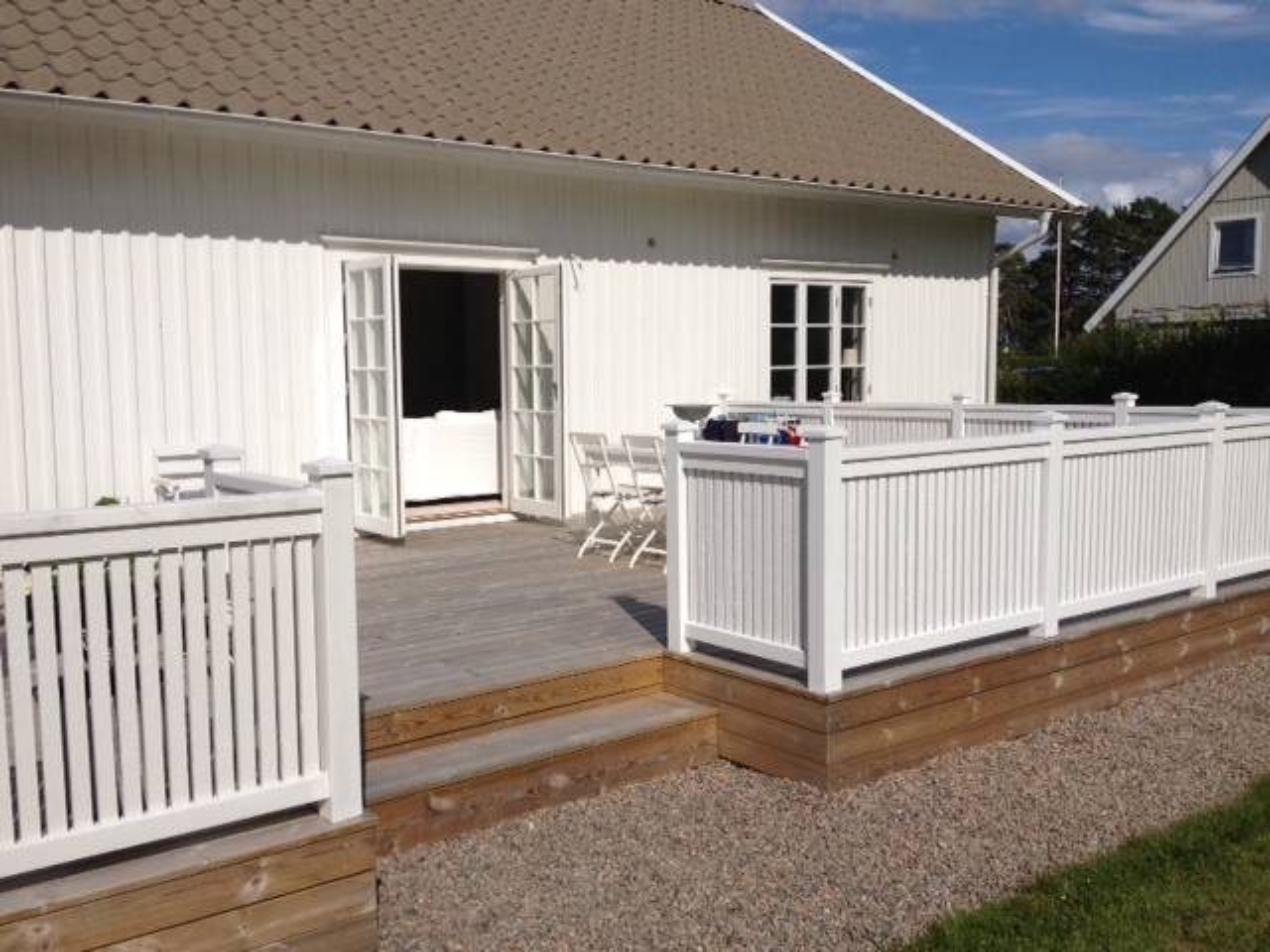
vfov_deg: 40.7
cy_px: 476
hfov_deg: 52.6
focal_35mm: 35
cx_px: 635
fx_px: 1284
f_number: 2.4
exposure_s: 1/5025
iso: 64
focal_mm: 4.28
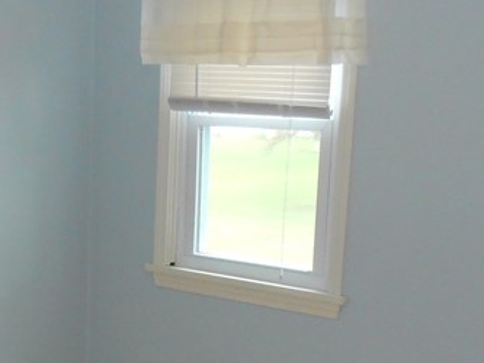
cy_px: 373
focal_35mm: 80
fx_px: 1119
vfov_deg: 17.9
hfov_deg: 23.5
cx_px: 10
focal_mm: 4.6
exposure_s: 1/25
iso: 250
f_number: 3.5
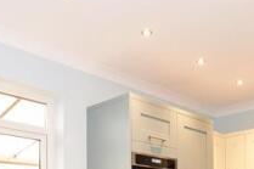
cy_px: 219
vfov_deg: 24.9
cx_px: 151
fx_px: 331
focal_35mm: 47
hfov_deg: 41.8
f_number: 5.6
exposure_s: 1/13
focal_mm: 10
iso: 400
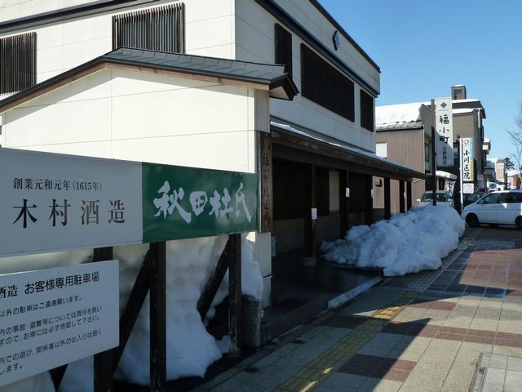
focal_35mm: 35
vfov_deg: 40.7
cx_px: 261
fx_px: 528
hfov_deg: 52.6
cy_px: 196
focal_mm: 5.7
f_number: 5
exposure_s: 1/500
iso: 125
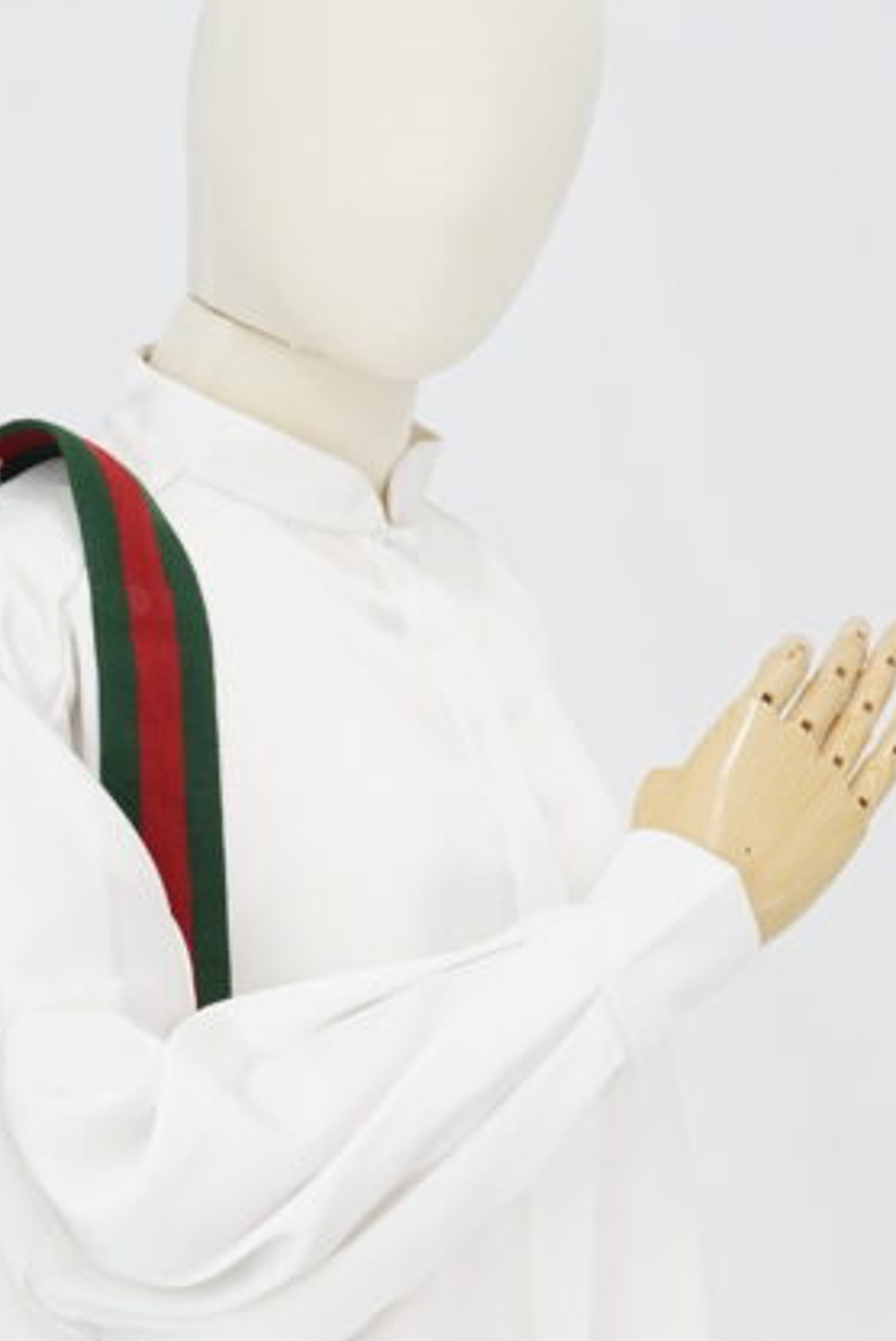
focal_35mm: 123
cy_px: 1364
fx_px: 4584
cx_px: 230
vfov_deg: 16.3
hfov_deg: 11.1
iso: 640
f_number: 6.3
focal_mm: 50
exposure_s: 1/8
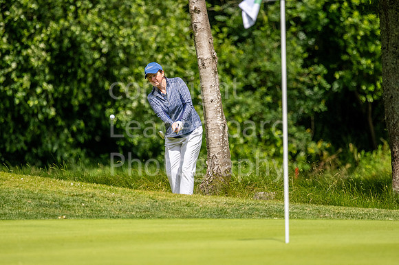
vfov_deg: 3.1
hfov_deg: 4.6
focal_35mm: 450
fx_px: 4984
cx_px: 200
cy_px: 132
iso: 500
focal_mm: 300
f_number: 4
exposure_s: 1/5000
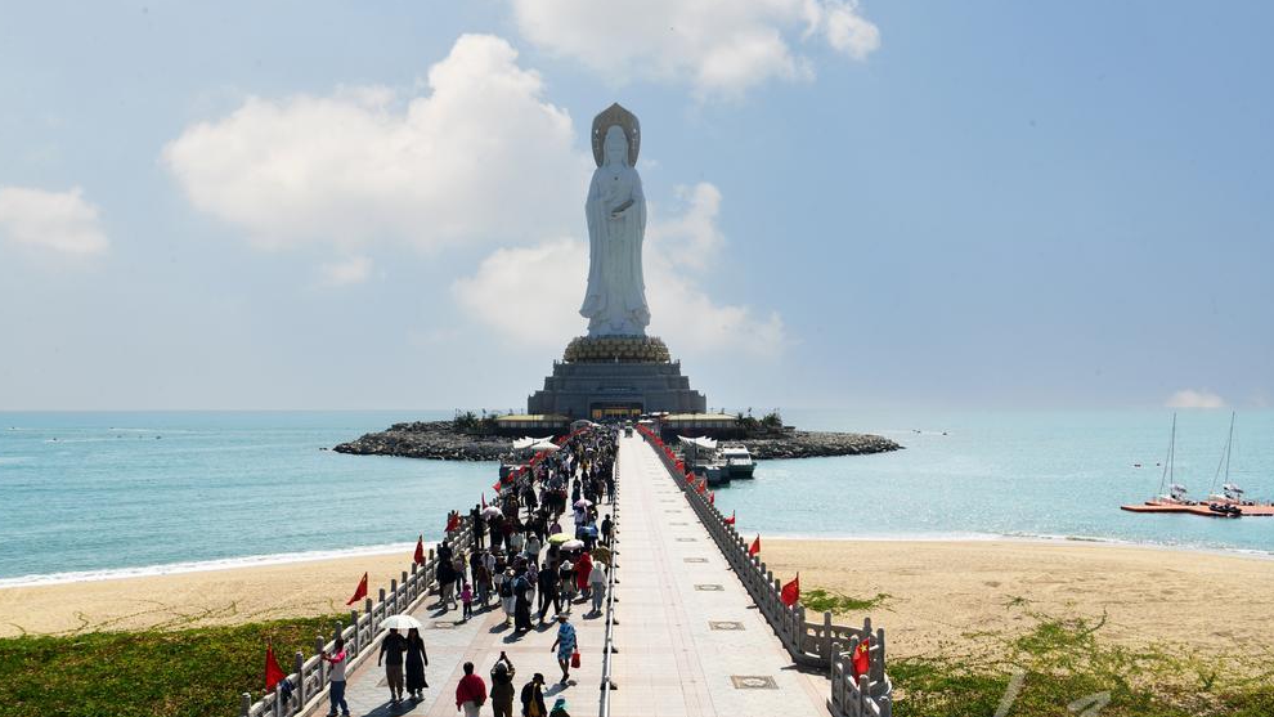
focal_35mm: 26
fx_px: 878
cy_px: 393
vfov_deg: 44.3
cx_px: 622
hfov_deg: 71.9
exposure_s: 1/2000
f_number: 7.1
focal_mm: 24
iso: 200
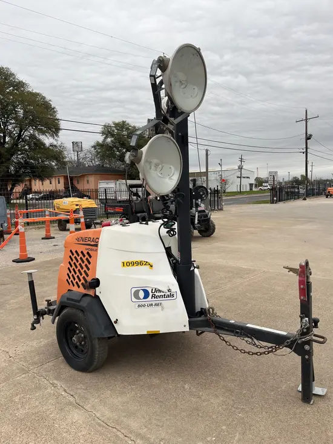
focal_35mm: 26
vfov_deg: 67.3
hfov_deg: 53.1
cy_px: 222
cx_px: 166
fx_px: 333
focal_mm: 5.1
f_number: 1.6
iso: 50
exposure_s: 1/615
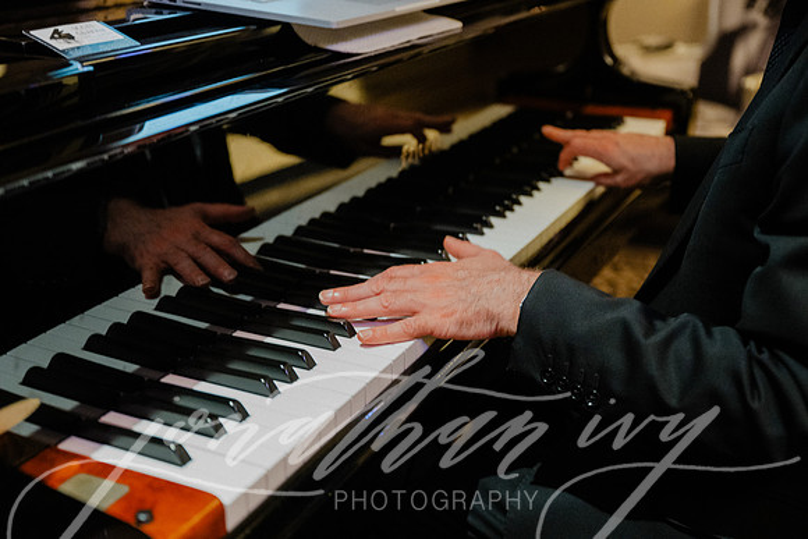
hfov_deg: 45.4
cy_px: 270
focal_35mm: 43
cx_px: 404
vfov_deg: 31.2
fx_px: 965
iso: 6400
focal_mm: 43
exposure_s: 1/100
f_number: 2.8
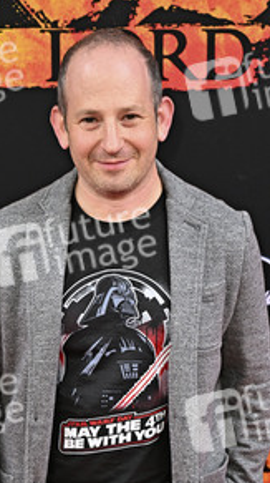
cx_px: 119
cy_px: 330
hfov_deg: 14.2
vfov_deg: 24.9
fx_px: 1085
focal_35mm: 85
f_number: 6.3
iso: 1000
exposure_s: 1/320
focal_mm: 59
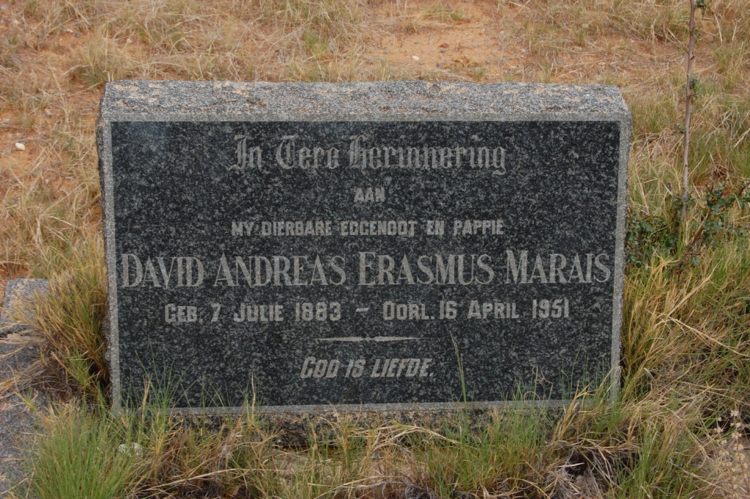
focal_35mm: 82
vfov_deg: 16.5
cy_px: 250
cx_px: 375
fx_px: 1717
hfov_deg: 24.6
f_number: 14
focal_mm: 55
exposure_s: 1/30
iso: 200
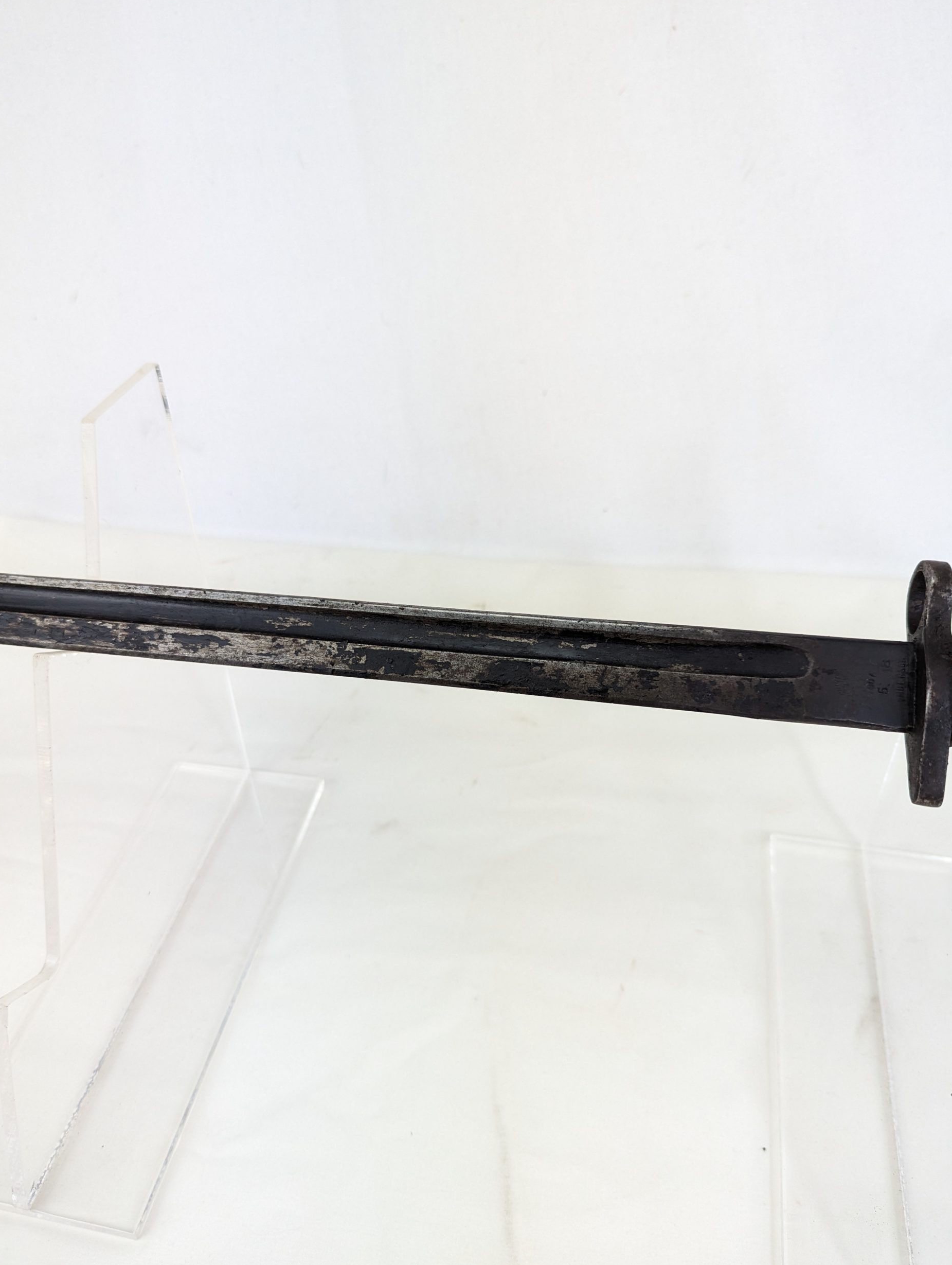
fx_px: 914
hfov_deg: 55.0
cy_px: 654
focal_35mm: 25
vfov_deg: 69.3
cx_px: 458
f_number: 1.85
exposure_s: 1/277
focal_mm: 6.81
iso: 138
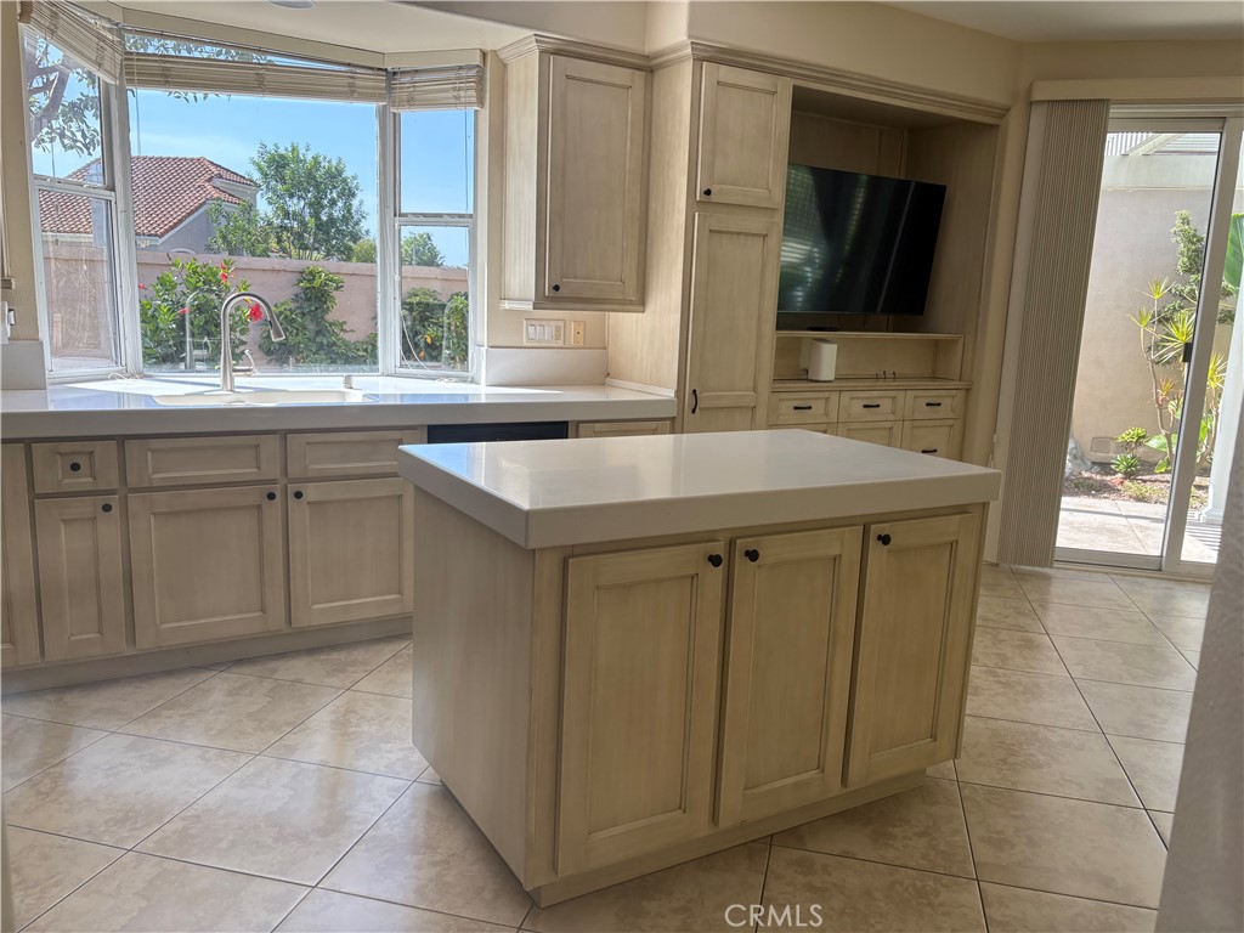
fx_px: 934
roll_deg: -1.8
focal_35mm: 26
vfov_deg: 53.1
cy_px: 466
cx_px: 622
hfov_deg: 67.3
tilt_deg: -8.7
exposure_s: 1/515
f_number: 1.6
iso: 64
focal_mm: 5.96
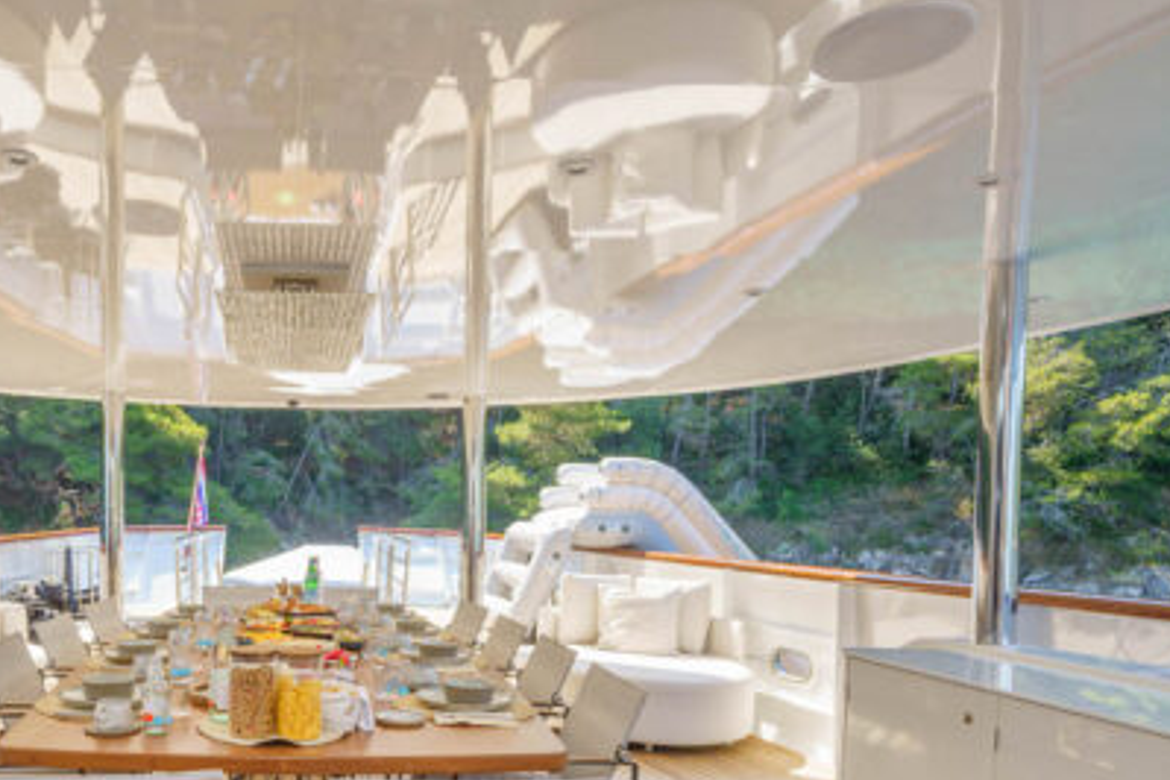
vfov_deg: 49.9
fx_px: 812
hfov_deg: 67.7
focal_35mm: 25
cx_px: 317
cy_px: 551
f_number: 5
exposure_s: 1/160
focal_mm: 13
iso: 100
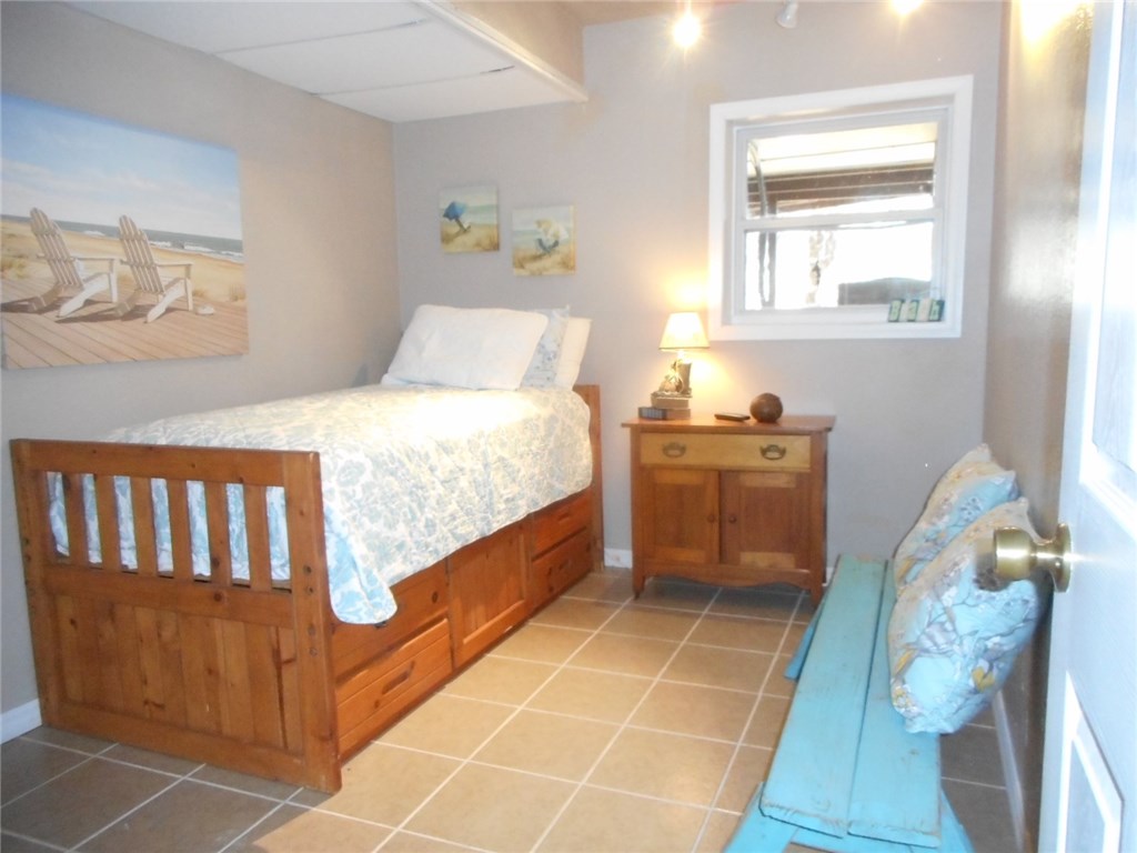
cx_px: 568
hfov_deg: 69.4
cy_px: 426
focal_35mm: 25
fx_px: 821
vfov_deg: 54.9
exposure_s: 1/25
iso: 560
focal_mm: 4.5
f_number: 3.7
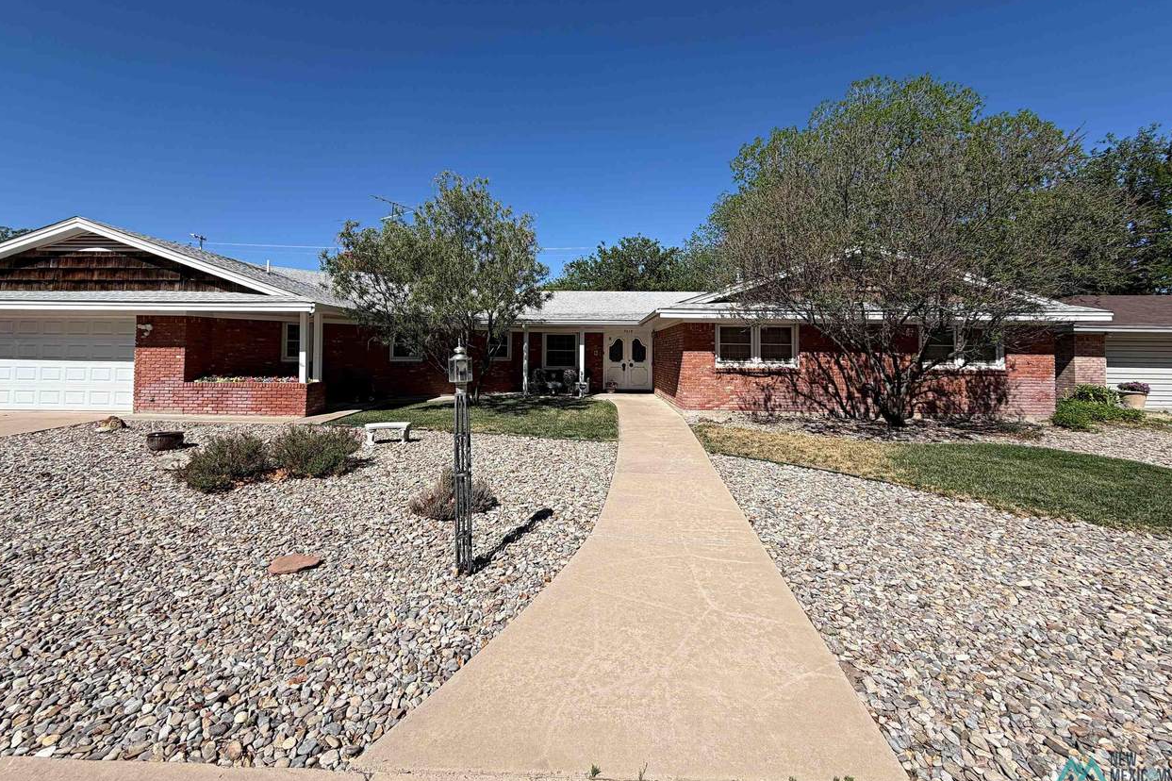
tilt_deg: +2.4
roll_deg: +0.1
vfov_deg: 76.9
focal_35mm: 15
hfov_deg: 100.4
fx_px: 488
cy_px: 338
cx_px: 579
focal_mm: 2.22
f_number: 2.2
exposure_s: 1/1105
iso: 20
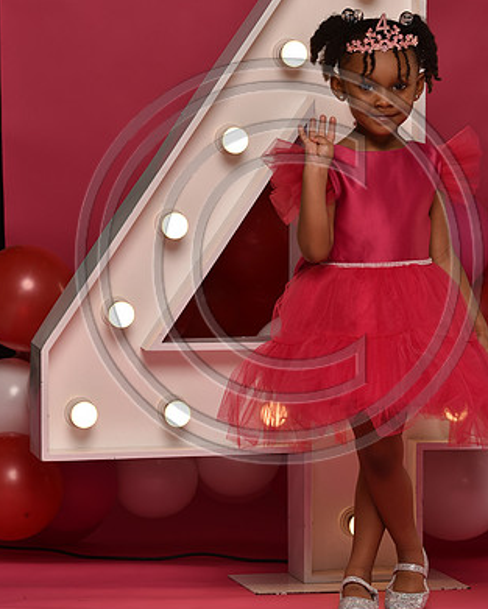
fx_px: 2563
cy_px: 260
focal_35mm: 142
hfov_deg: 10.9
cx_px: 279
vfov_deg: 13.6
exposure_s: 1/160
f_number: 5.6
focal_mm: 102
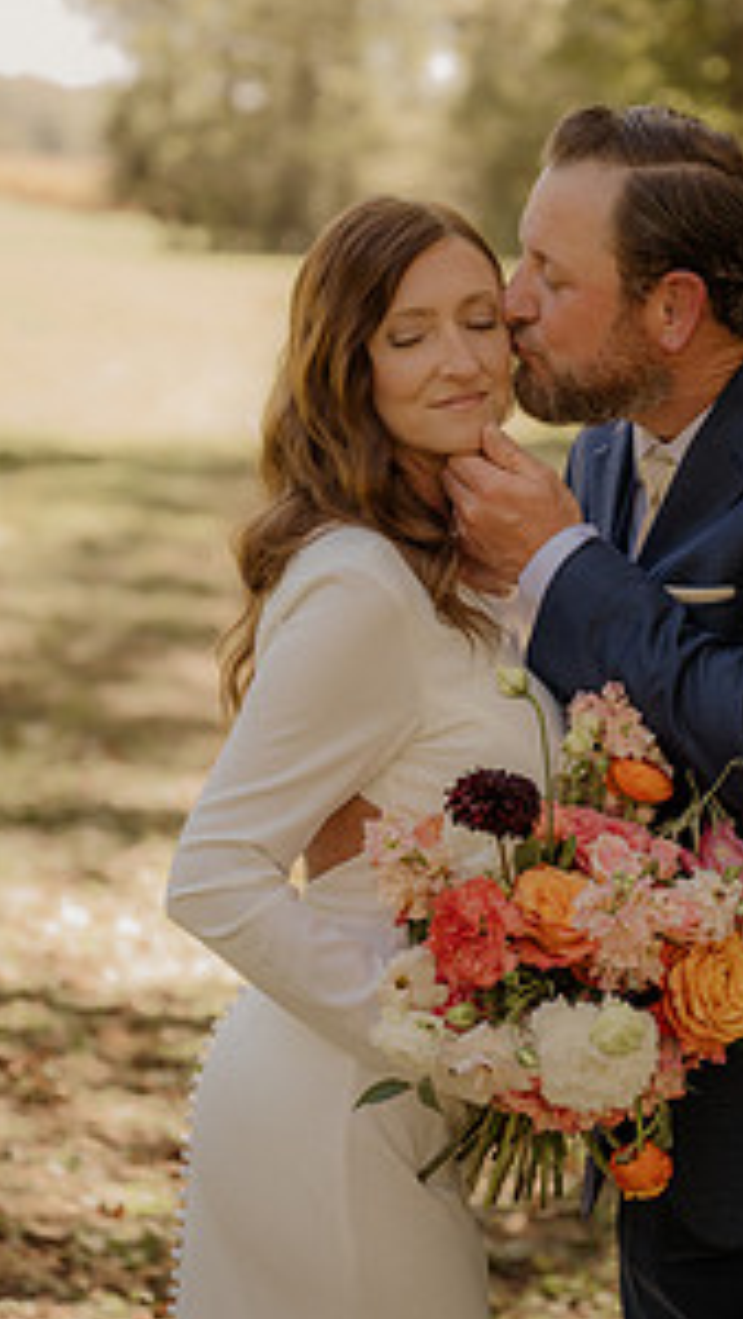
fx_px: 3848
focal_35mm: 110
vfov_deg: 19.4
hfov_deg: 11.0
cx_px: 580
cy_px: 594
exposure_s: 1/500
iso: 400
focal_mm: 70
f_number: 2.8
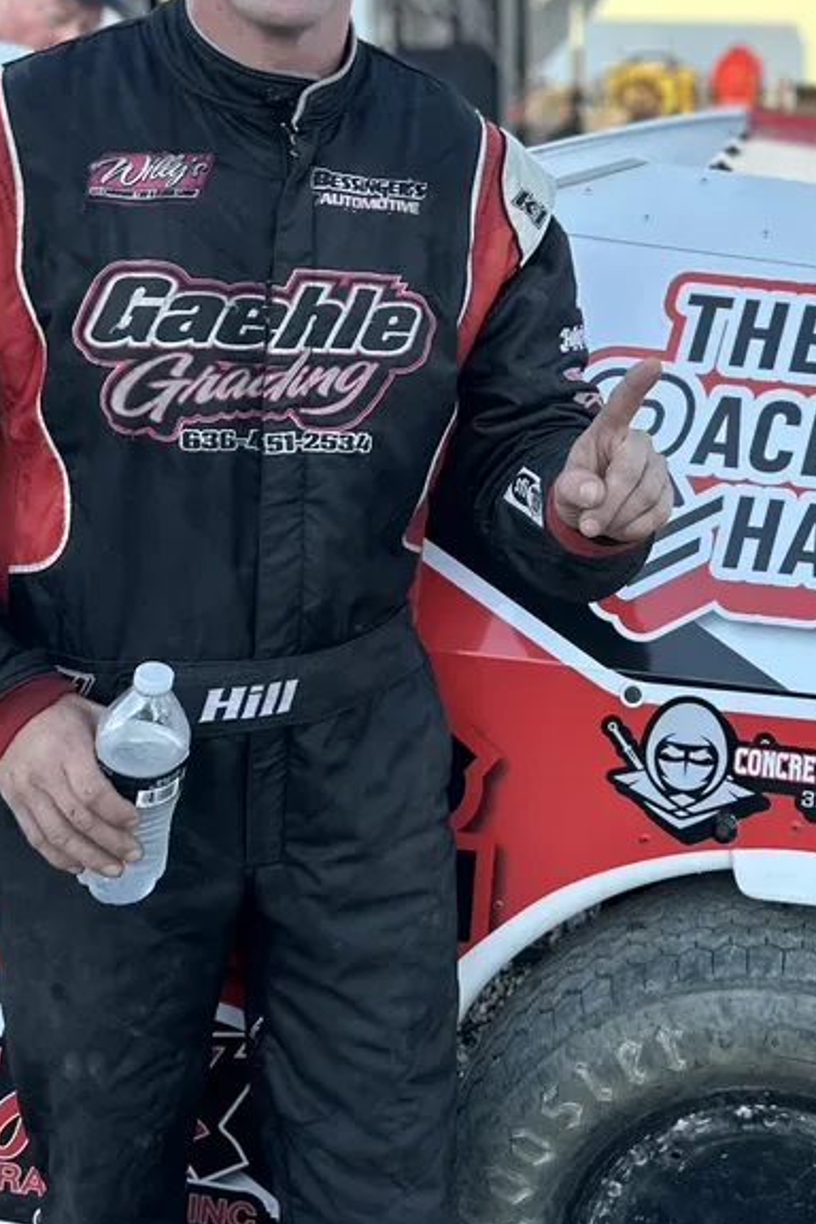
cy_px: 402
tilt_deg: -11.3
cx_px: 665
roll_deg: -0.7
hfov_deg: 25.5
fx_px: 1768
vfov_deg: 37.7
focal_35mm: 52
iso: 80
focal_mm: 6.86
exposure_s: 1/1131
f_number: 1.78
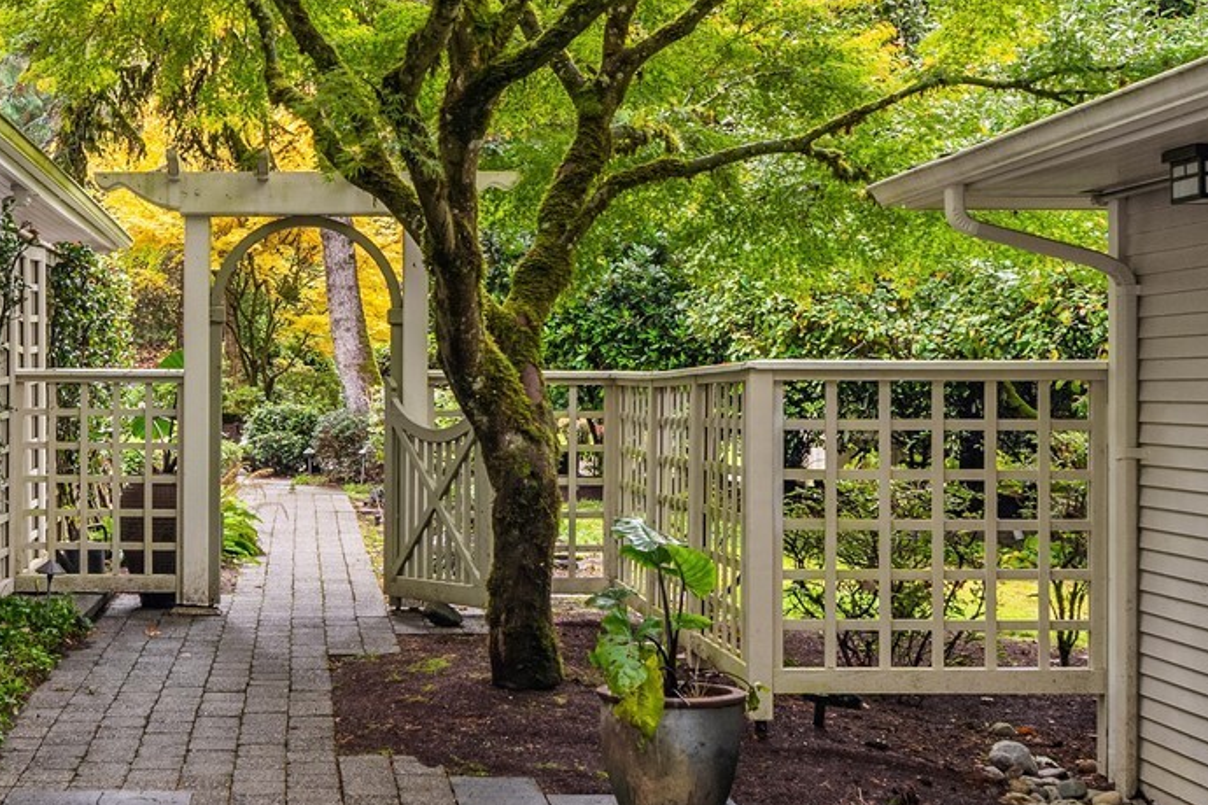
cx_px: 283
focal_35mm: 59
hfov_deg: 33.2
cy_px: 137
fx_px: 1980
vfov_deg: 22.6
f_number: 7.1
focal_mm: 24
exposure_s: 1/25
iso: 320
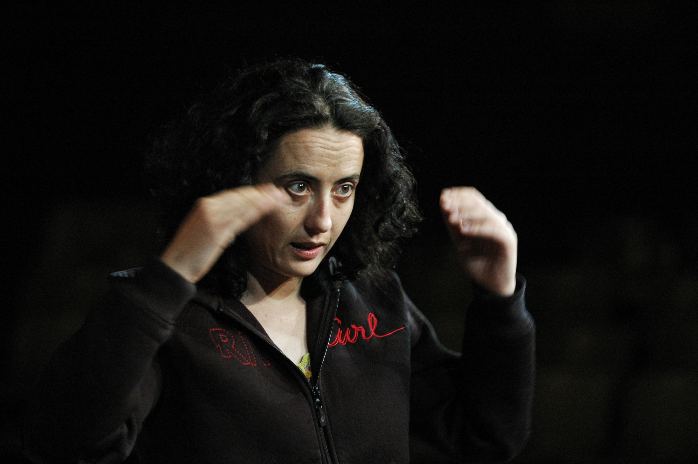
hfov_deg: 11.4
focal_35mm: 180
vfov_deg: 7.6
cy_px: 232
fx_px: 3487
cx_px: 349
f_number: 2.8
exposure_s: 1/80
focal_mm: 120
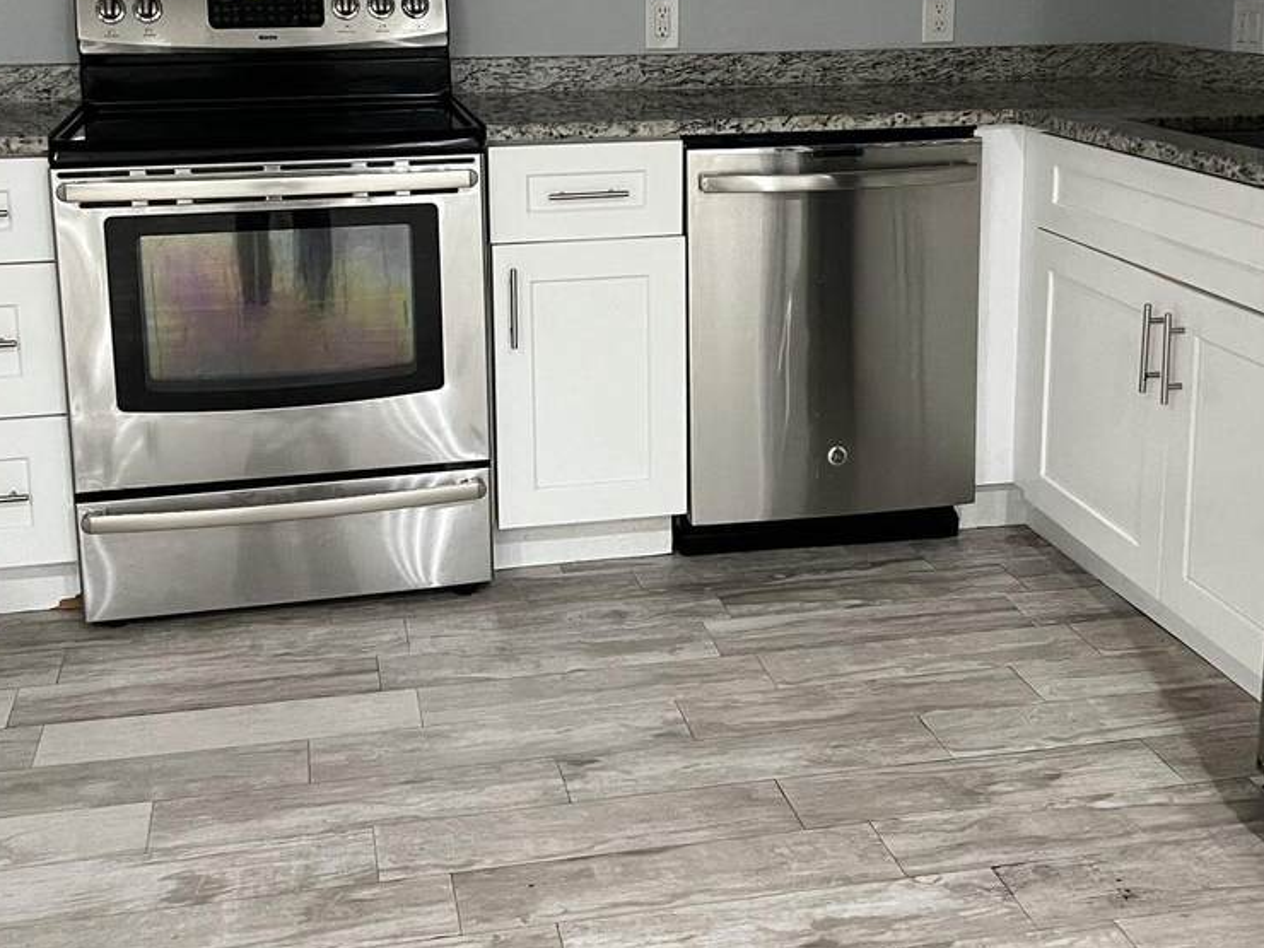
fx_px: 1643
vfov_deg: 31.6
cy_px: 246
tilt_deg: -10.7
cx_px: 635
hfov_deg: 42.1
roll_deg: -0.1
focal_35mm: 45
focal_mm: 5.7
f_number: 1.5
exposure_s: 1/60
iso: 400
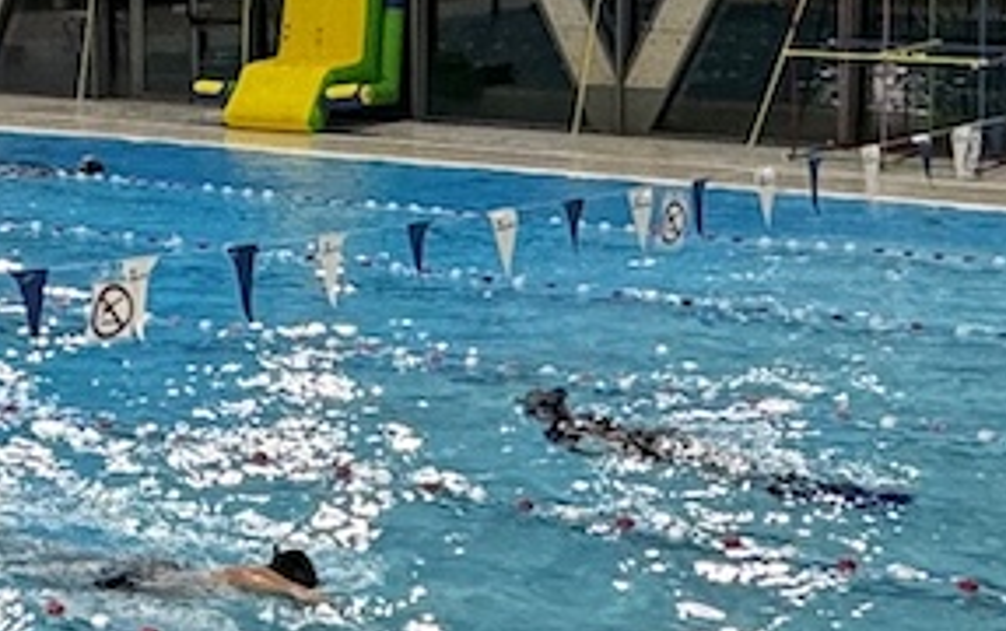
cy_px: 347
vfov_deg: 14.1
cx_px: 151
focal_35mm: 93
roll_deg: +1.7
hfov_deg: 21.9
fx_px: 2552
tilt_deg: -10.6
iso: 125
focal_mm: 2.22
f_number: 2.2
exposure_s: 1/99
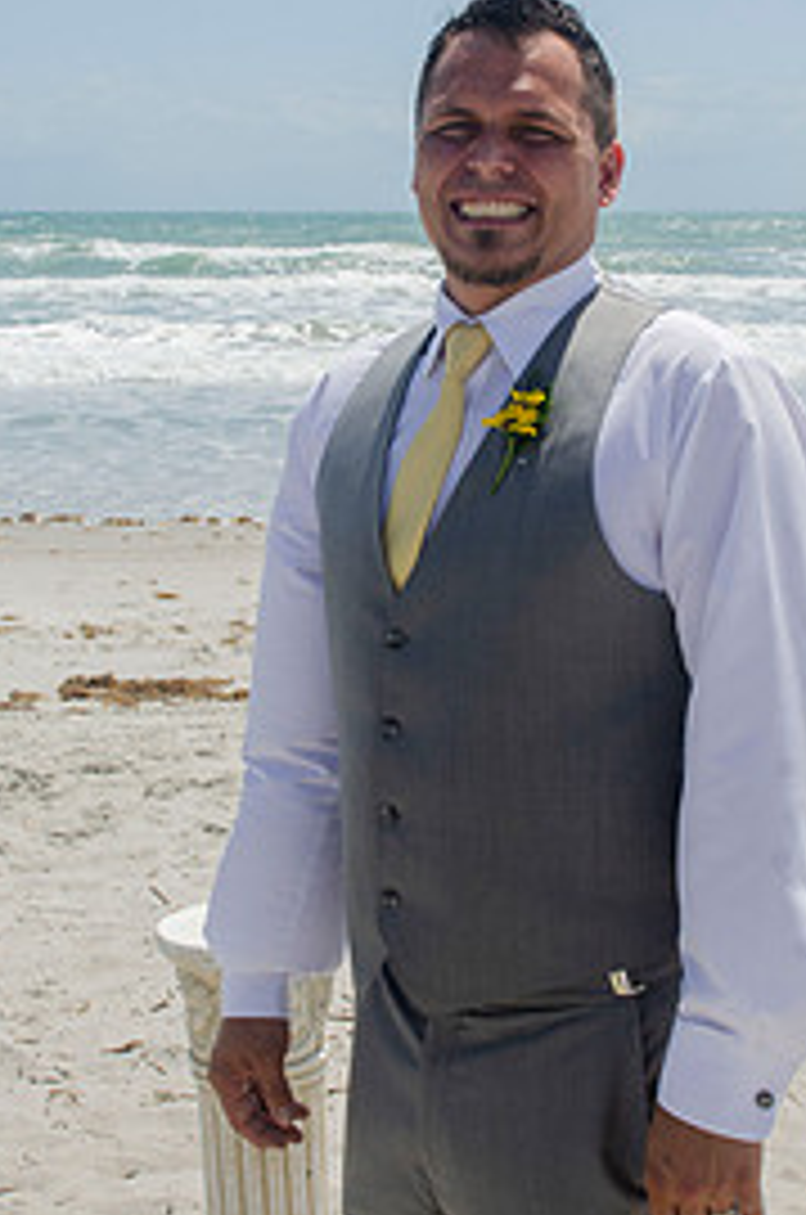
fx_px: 2360
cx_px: 504
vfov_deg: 28.8
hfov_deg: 19.3
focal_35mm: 70
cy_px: 500
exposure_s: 1/250
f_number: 11
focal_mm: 28
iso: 100
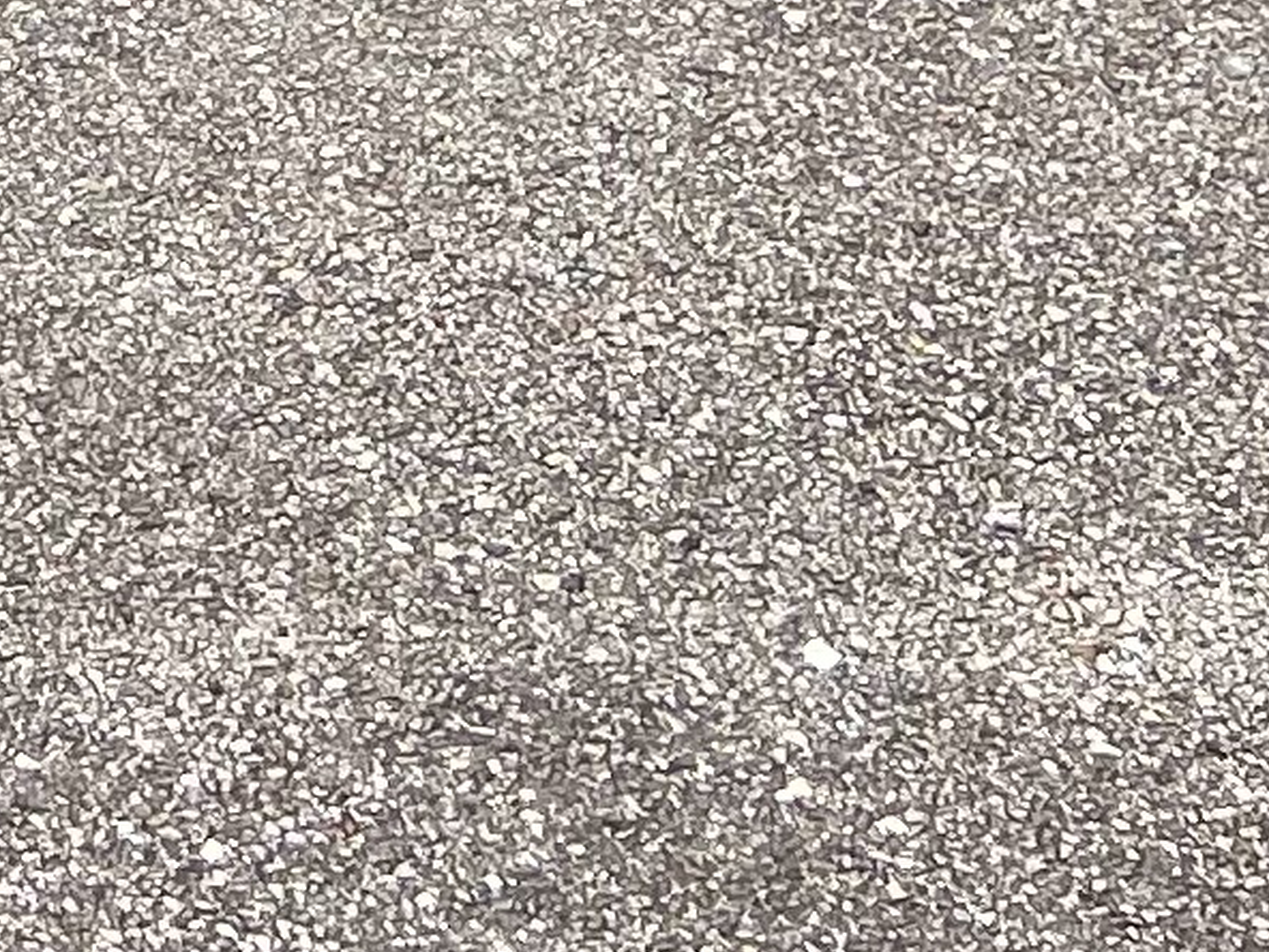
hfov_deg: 10.2
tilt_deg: -14.9
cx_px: -1395
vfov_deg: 7.3
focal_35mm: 177
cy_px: -2056
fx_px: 6489
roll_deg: +0.1
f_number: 1.8
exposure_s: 1/312
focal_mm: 4.25
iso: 32
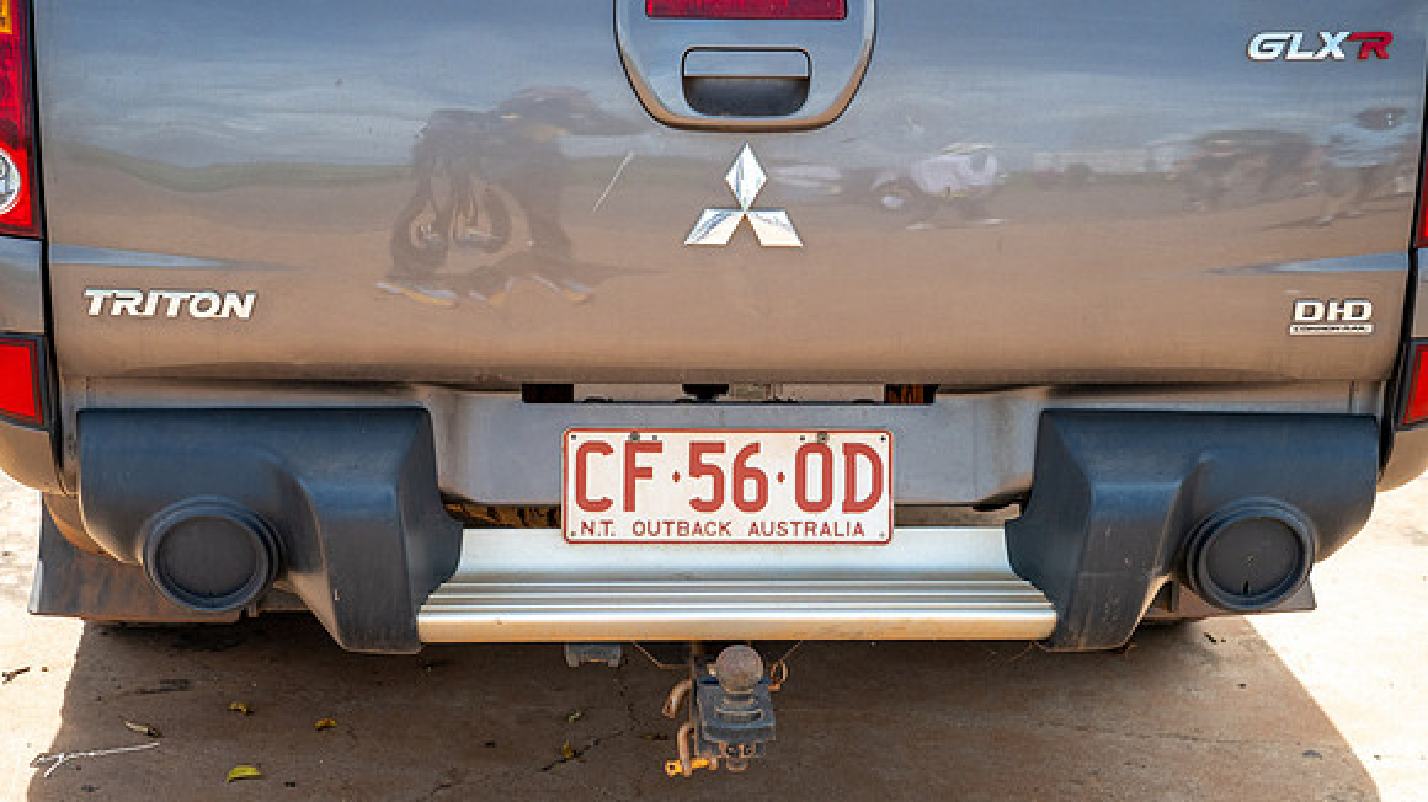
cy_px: 476
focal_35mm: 73
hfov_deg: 28.8
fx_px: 2776
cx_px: 714
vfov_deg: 16.4
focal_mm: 70
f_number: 8
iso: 640
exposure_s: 1/1250
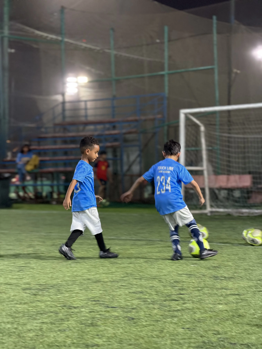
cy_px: 174
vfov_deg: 19.6
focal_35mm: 100
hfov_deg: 14.8
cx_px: 131
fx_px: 1009
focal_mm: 16.89
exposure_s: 1/50
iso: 640
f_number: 2.8
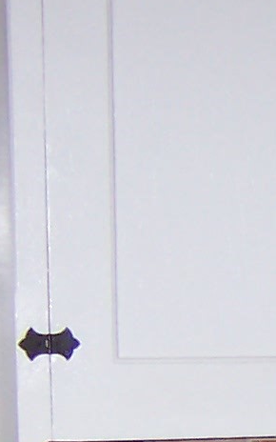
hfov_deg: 6.8
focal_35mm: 167
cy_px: 490
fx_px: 2010
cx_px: 933
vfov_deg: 12.3
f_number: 2.8
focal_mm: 5.6
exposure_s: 1/60
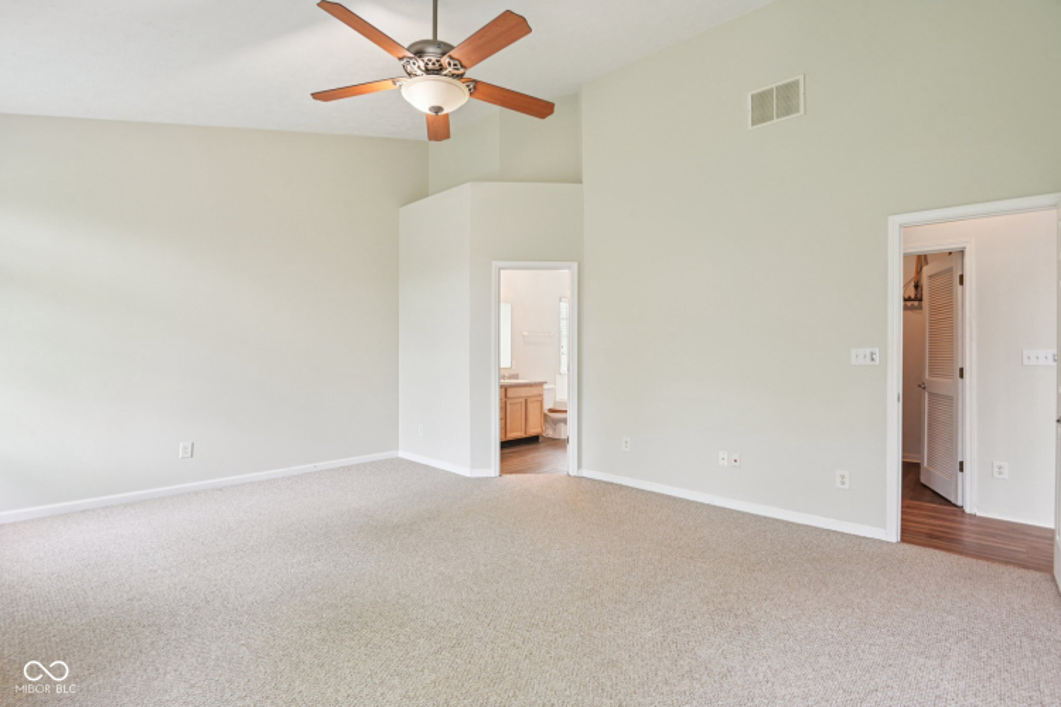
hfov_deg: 96.7
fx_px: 472
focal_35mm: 16
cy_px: 354
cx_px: 530
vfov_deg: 73.7
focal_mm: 16
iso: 320
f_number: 8
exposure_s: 1/15
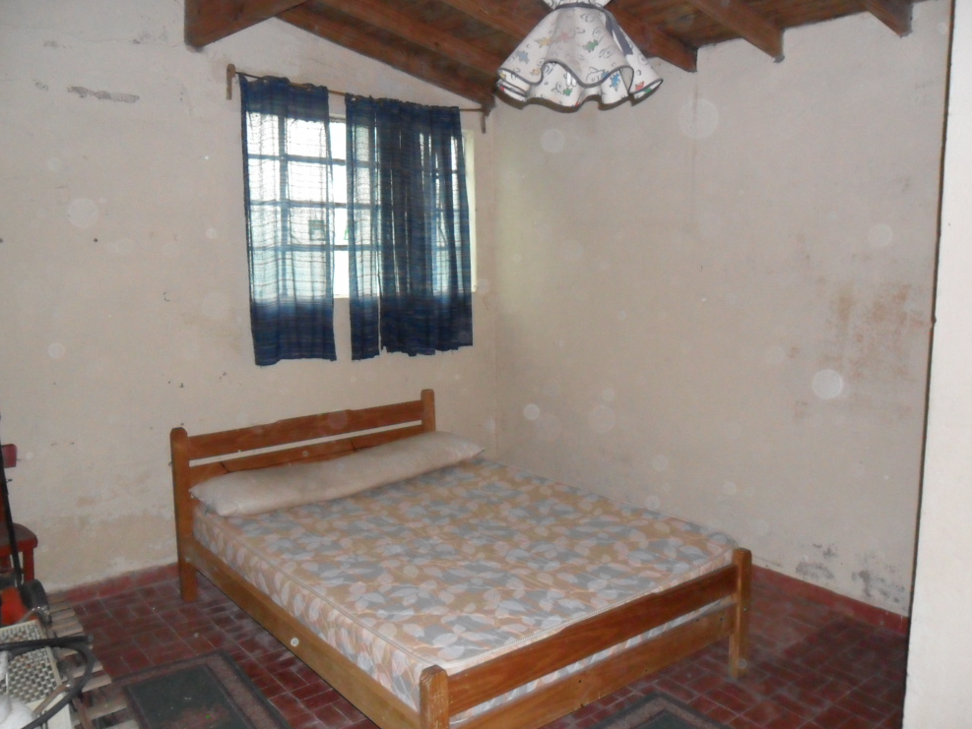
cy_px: 355
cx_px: 490
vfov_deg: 49.8
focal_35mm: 28
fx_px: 787
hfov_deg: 63.4
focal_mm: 4.9
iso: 400
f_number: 3.5
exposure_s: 1/45
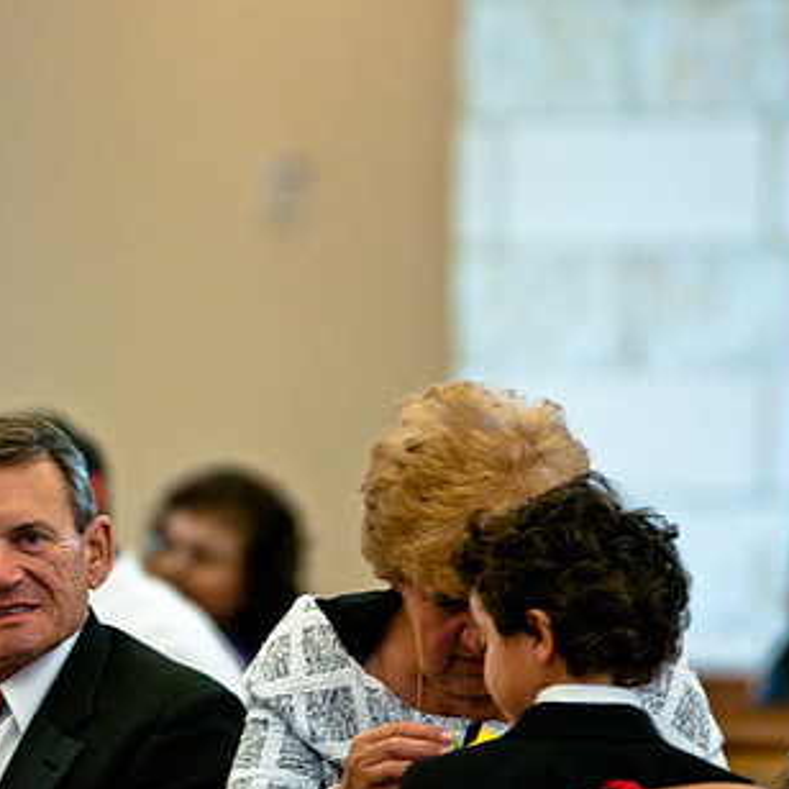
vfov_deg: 3.7
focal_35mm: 480
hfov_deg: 3.6
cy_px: 470
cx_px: 161
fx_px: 12378
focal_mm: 200
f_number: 2.8
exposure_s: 1/100
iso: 400
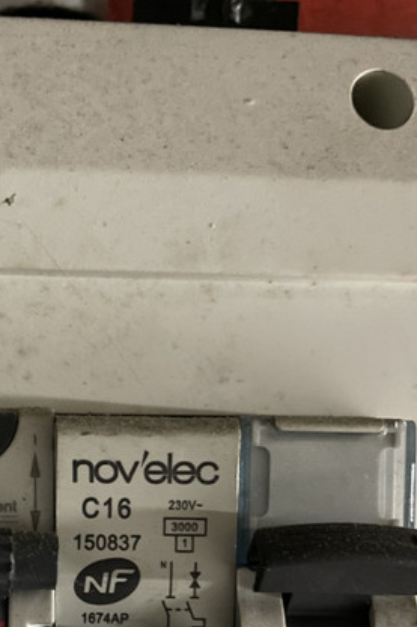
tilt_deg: -4.0
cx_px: 59
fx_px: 904
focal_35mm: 52
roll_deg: -0.3
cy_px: 571
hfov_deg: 25.3
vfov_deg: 35.8
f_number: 1.6
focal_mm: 4.2
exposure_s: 1/10
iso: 400
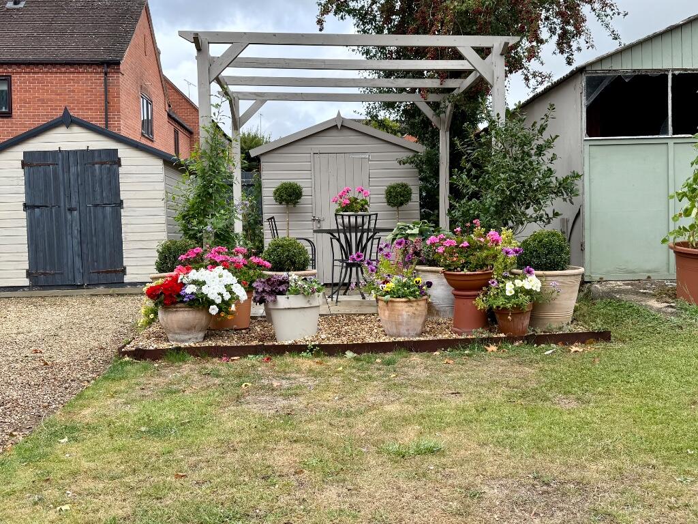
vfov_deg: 56.8
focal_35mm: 24
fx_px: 484
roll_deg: +0.5
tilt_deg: -1.6
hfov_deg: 71.6
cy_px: 262
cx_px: 349
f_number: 1.78
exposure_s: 1/2000
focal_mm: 6.76
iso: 100
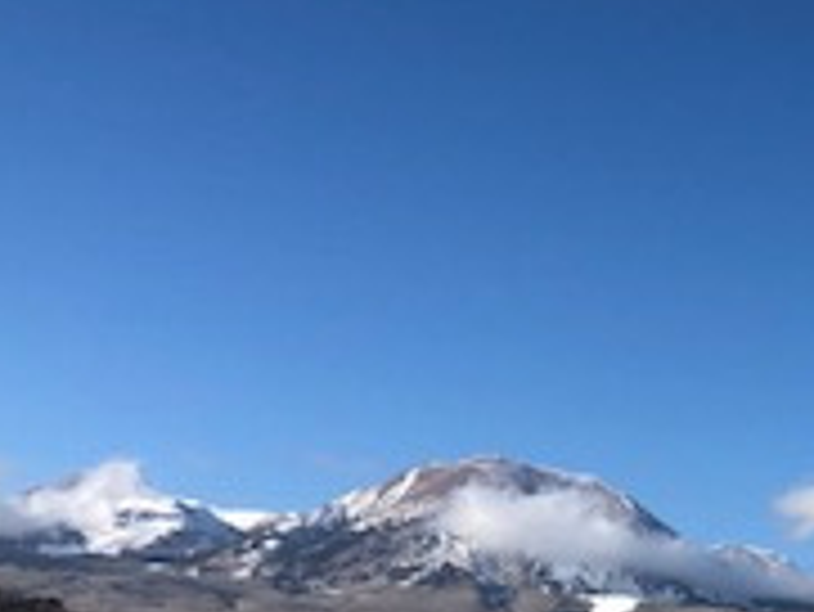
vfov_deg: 15.0
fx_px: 2330
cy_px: 297
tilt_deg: +14.4
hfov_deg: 17.9
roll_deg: -5.2
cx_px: 1178
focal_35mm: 99
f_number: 1.8
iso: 20
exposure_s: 1/2000
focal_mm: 3.99
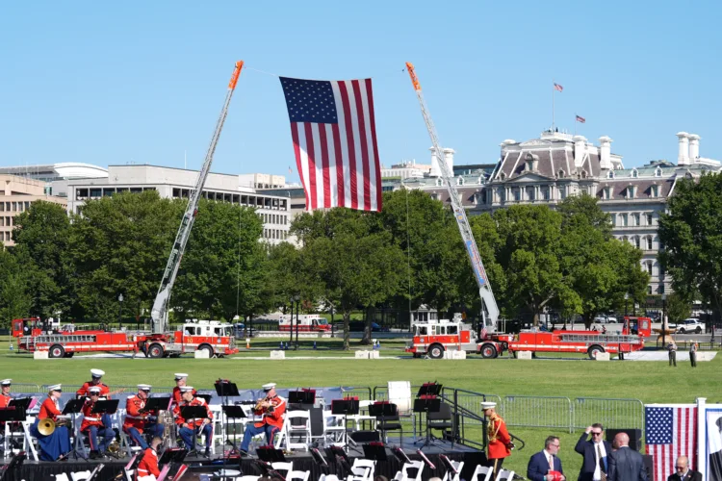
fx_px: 1845
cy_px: 240
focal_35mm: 92
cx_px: 361
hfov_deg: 22.1
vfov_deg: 14.9
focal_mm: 92
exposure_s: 1/2000
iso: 200
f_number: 4
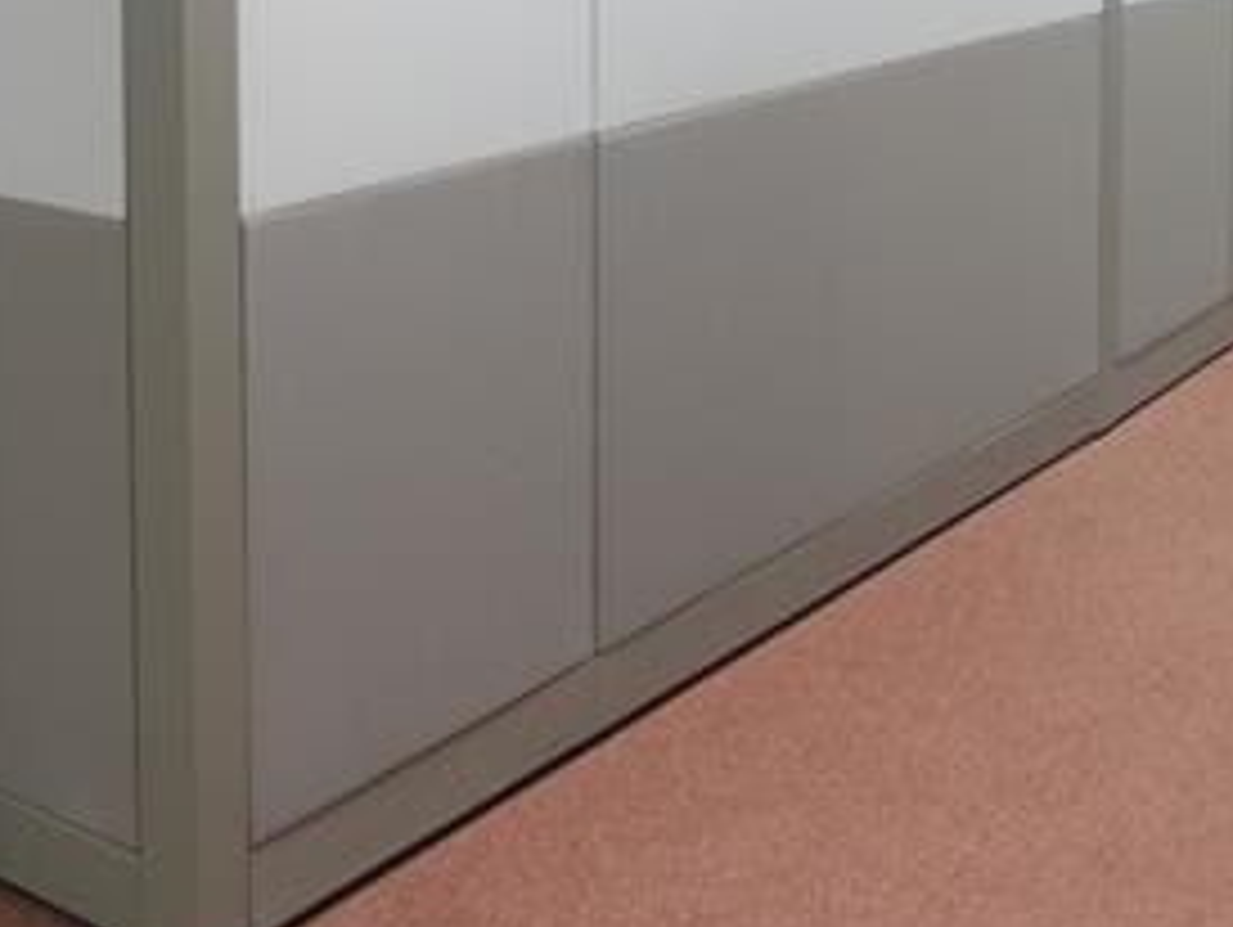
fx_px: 2175
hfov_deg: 31.1
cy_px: -72
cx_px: 306
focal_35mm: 61
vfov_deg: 22.8
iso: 160
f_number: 9
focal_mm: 17
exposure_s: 1/2
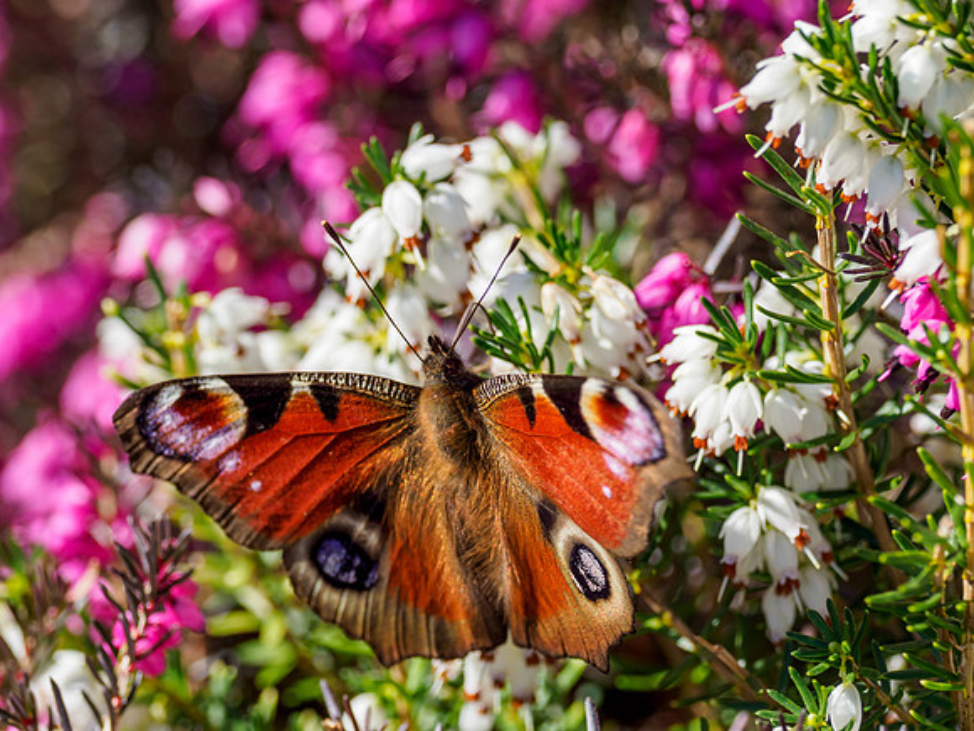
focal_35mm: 742
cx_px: 506
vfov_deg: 2.0
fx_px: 20872
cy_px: 451
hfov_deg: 2.7
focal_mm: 300
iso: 250
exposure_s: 1/640
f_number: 4.5
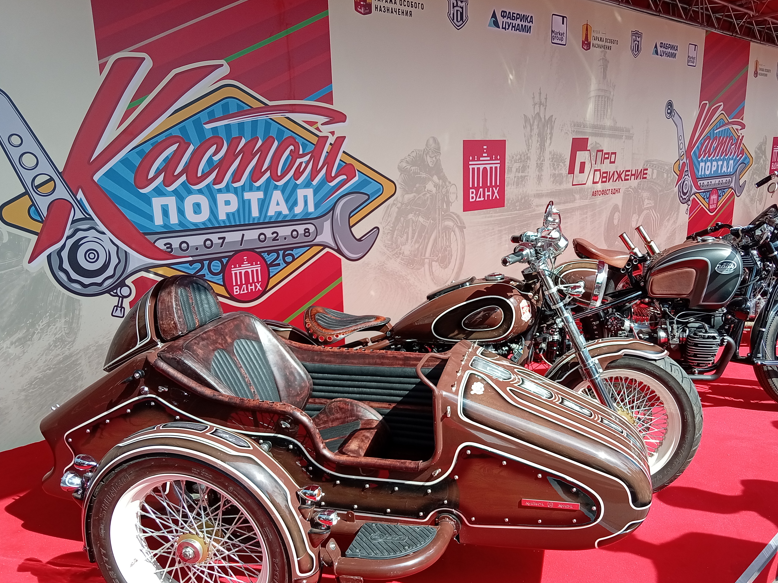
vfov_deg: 45.2
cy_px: 349
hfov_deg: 58.0
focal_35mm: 31
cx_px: 457
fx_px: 696
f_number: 1.8
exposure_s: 1/609
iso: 105
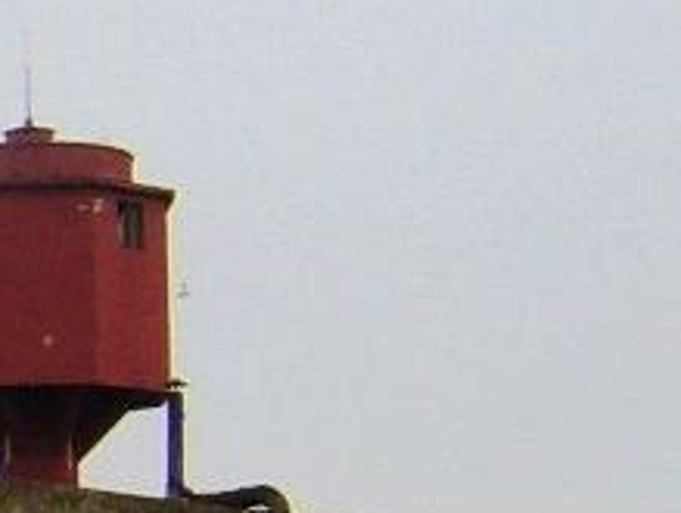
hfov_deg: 7.3
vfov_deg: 6.6
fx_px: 4453
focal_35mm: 226
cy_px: 448
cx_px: -1651
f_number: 5.6
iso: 71
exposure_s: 1/136
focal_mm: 8.13
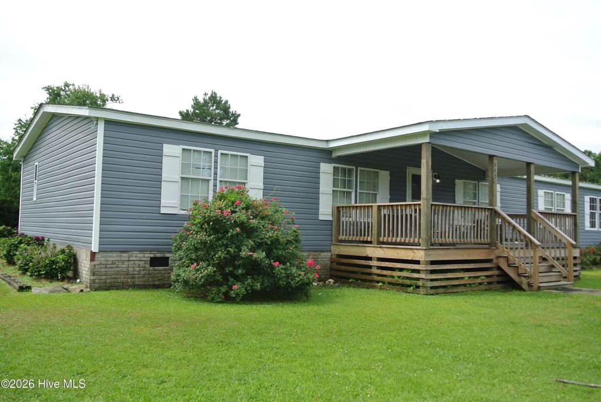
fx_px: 518
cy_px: 201
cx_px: 300
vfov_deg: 42.4
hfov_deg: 60.2
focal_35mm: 31
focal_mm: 11.8
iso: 100
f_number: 4.5
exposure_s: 1/500
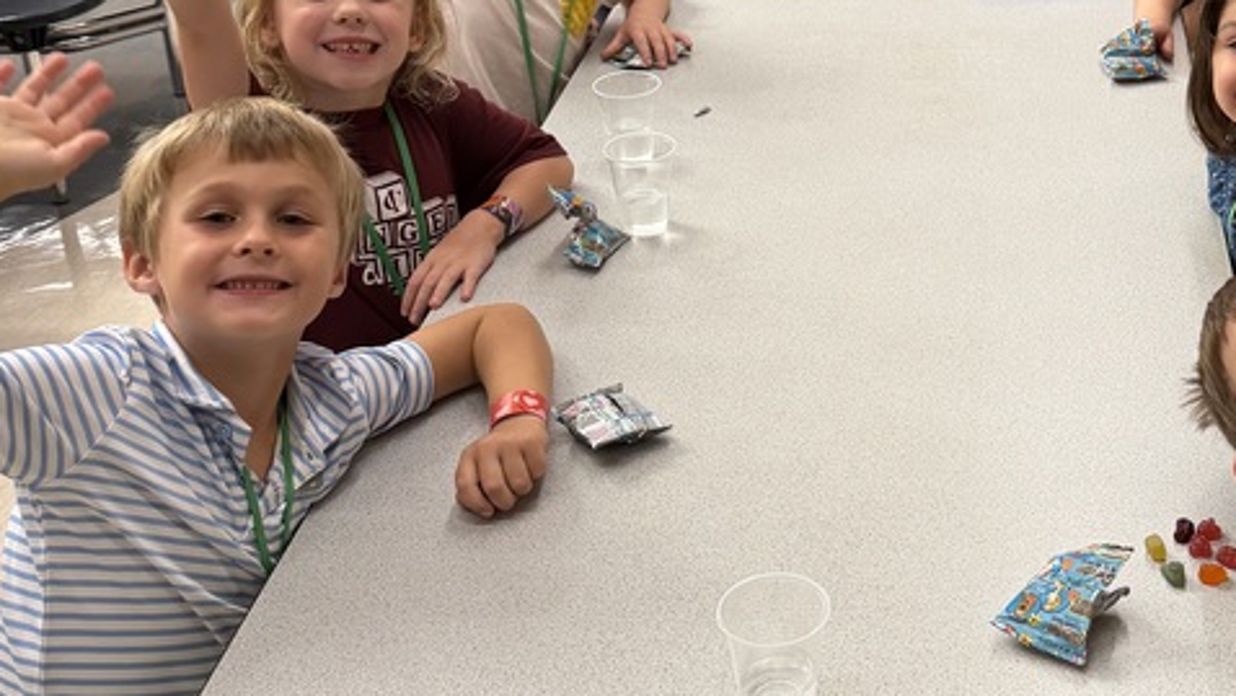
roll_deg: +1.1
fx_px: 1836
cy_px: 140
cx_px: 892
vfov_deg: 21.2
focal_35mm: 56
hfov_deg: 36.5
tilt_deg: -23.9
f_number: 1.78
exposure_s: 1/78
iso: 200
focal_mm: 6.76
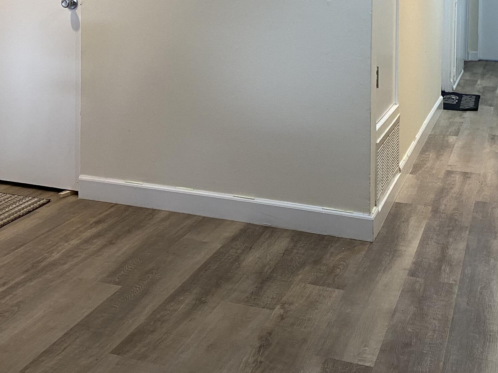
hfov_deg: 36.7
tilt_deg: -4.9
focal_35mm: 52
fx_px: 748
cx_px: 207
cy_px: 18
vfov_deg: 26.8
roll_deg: -0.8
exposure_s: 1/60
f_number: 1.8
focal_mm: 4.25
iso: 100
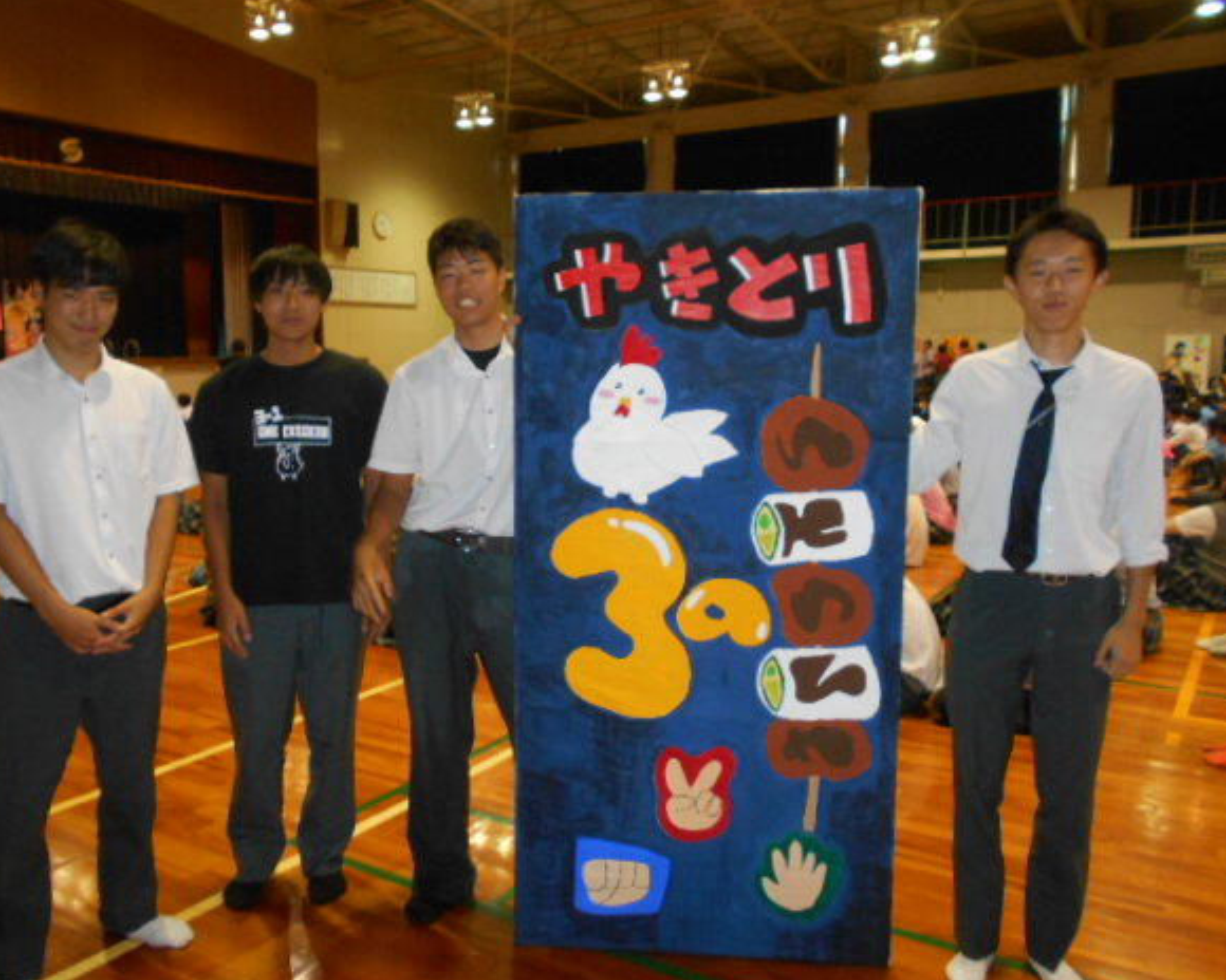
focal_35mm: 28
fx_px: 1016
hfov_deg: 62.2
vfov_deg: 51.5
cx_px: 632
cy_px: 482
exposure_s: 1/25
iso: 320
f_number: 3.2
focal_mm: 4.6
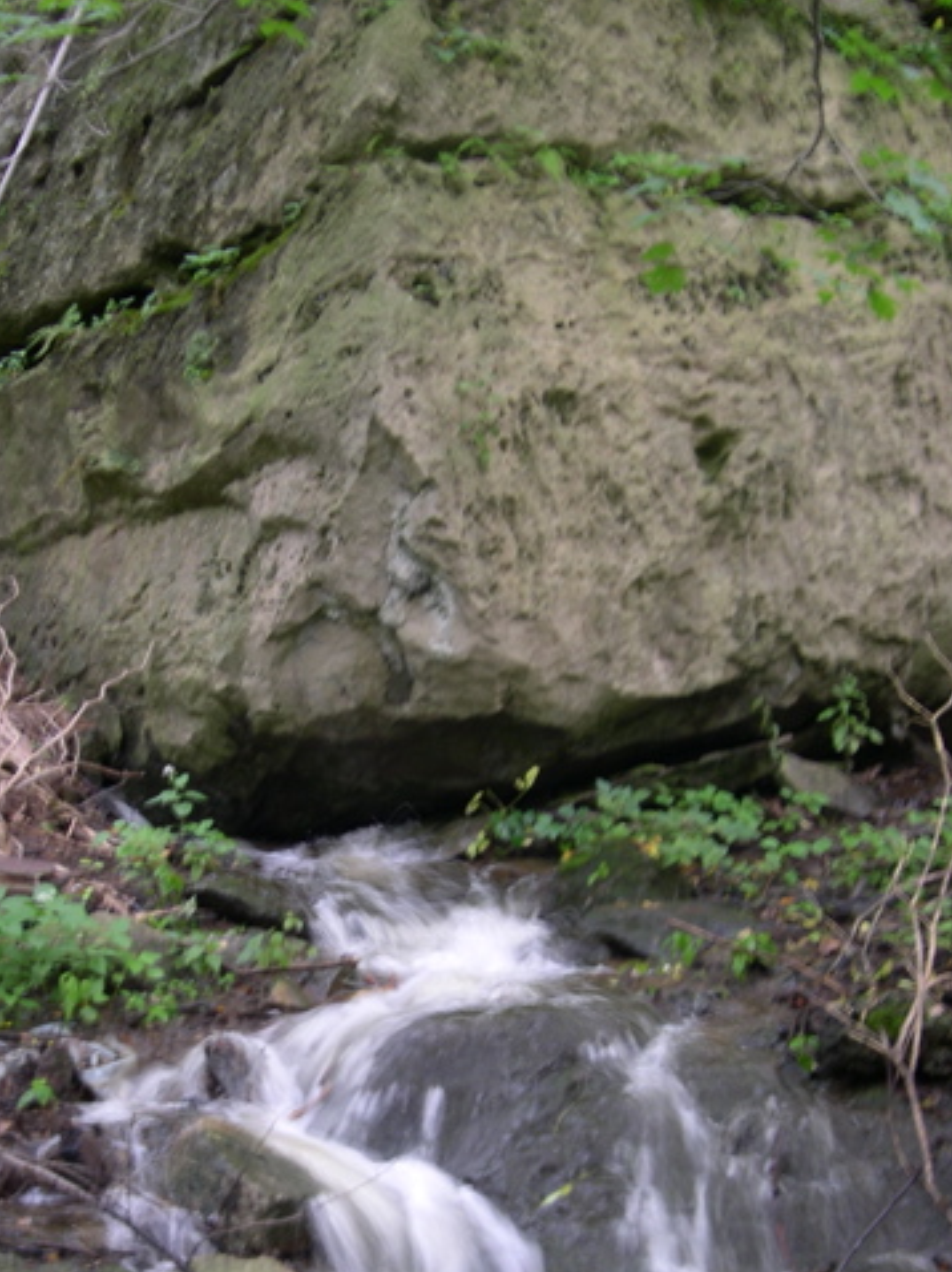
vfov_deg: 35.8
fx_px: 1945
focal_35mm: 53
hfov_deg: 27.4
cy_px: 868
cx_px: 378
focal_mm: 8
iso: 100
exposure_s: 1/5.1
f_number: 2.8
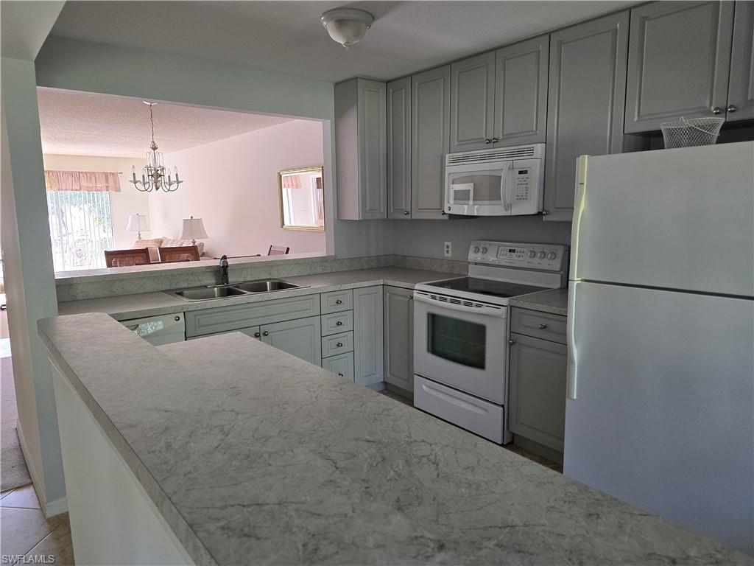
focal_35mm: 23
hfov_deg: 73.9
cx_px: 377
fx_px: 501
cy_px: 283
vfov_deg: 58.9
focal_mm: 6.3
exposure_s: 1/120
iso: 250
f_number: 1.7
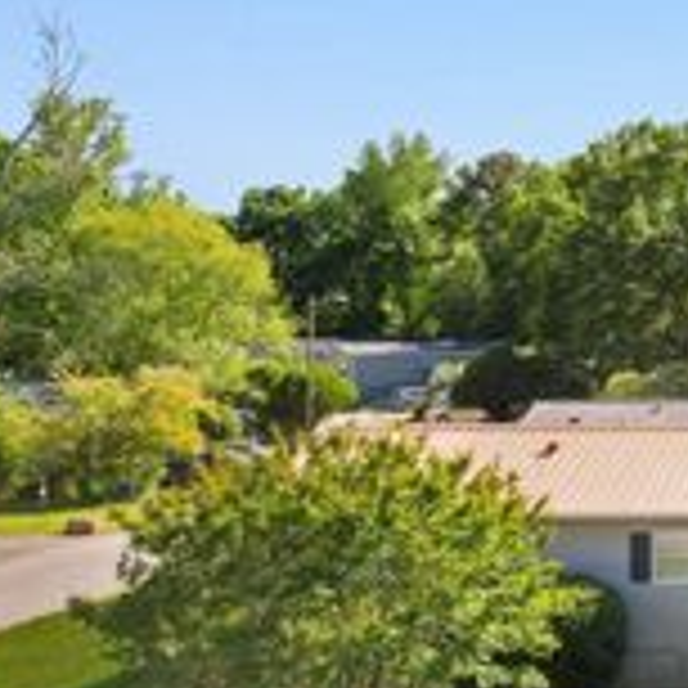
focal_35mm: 61
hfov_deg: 23.4
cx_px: 989
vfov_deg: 28.1
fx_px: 1372
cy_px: 277
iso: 100
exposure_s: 1/250
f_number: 2.8
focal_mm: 8.38
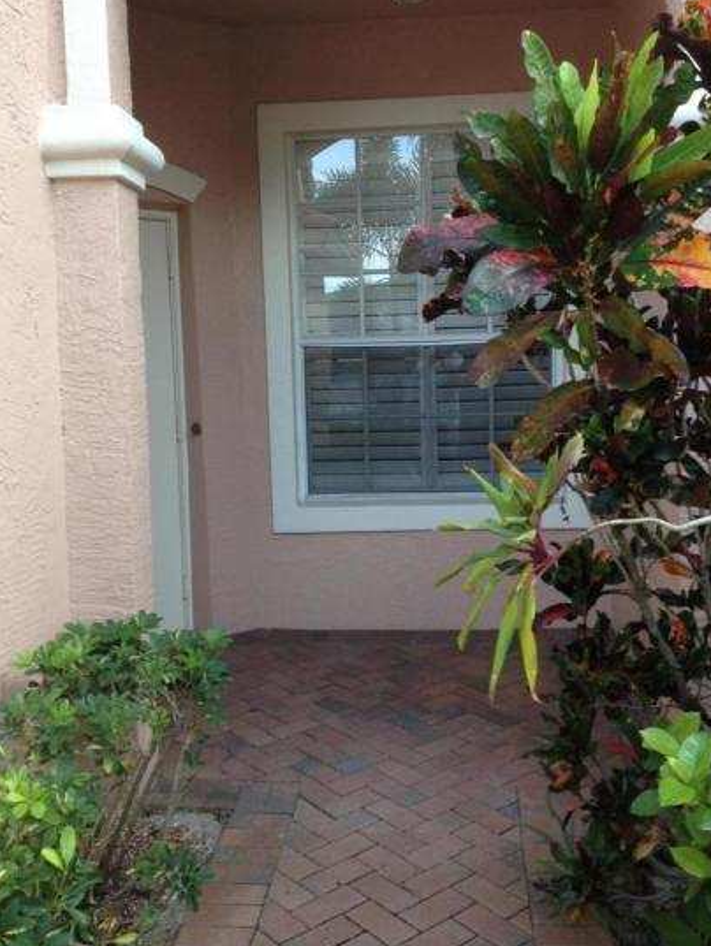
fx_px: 1067
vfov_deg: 47.8
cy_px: 436
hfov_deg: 36.8
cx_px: 350
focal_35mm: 39
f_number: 2.4
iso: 80
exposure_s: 1/120
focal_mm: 4.28
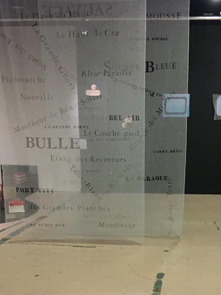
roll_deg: -0.1
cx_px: 146
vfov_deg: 34.8
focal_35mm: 52
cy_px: 264
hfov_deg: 27.9
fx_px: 443
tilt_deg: -19.1
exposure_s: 1/33
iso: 200
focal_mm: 4.15
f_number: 2.2
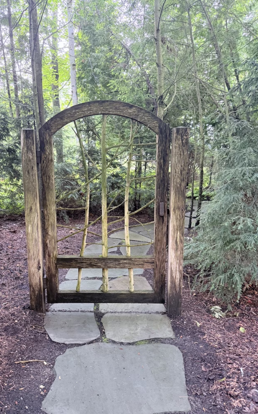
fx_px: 293
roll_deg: +0.5
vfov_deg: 70.4
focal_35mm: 26
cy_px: 209
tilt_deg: -10.7
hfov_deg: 47.2
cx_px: 100
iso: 500
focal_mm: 6.76
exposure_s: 1/60
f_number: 1.78
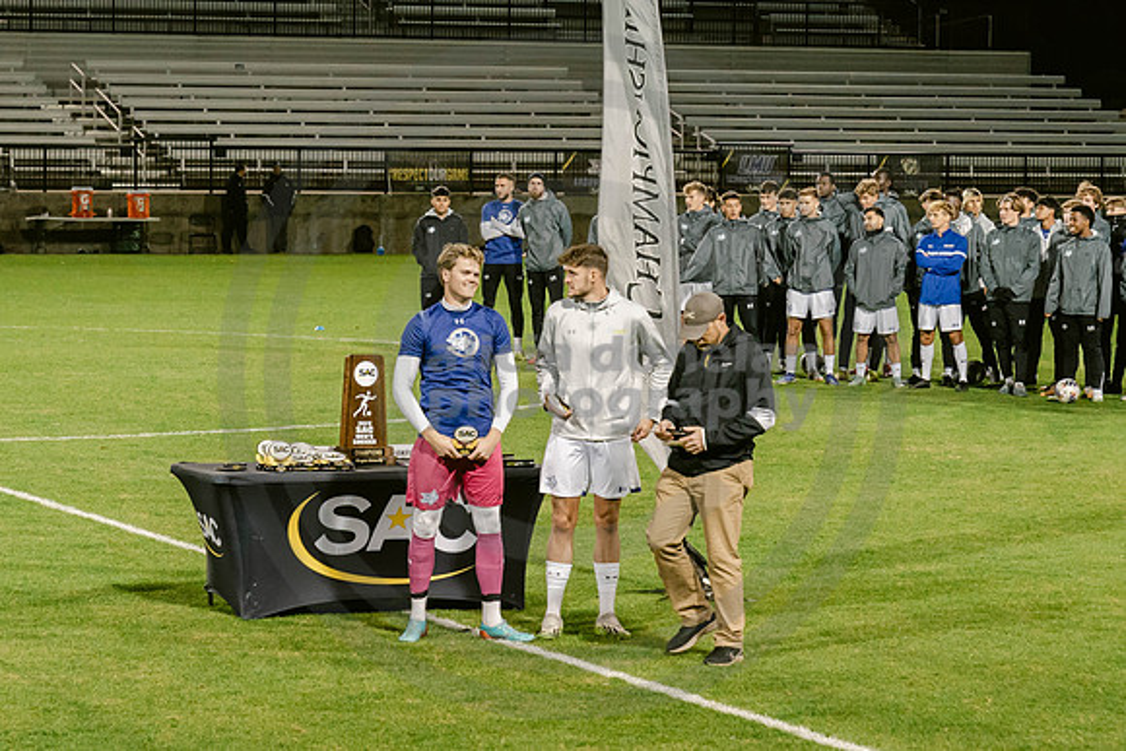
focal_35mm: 141
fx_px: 4397
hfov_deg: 14.6
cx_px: 449
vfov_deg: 9.8
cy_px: 355
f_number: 4.5
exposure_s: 1/200
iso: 2000
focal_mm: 70
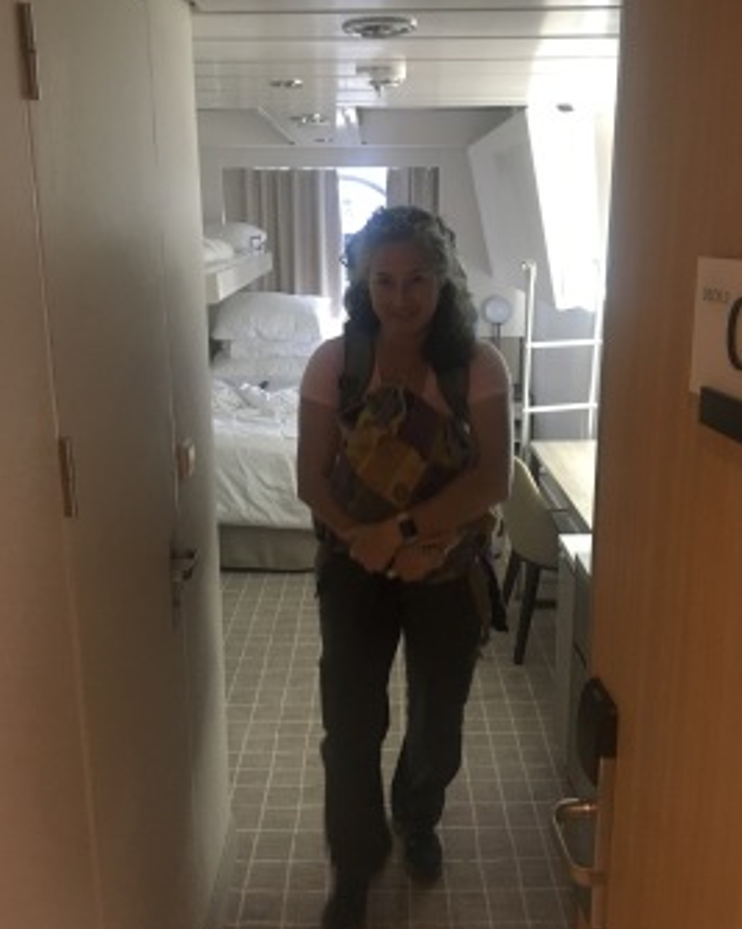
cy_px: 431
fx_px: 851
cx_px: 372
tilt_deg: -14.4
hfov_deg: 47.1
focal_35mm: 31
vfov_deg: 57.1
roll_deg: +0.8
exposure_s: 1/17
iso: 200
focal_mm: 4.15
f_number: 2.2
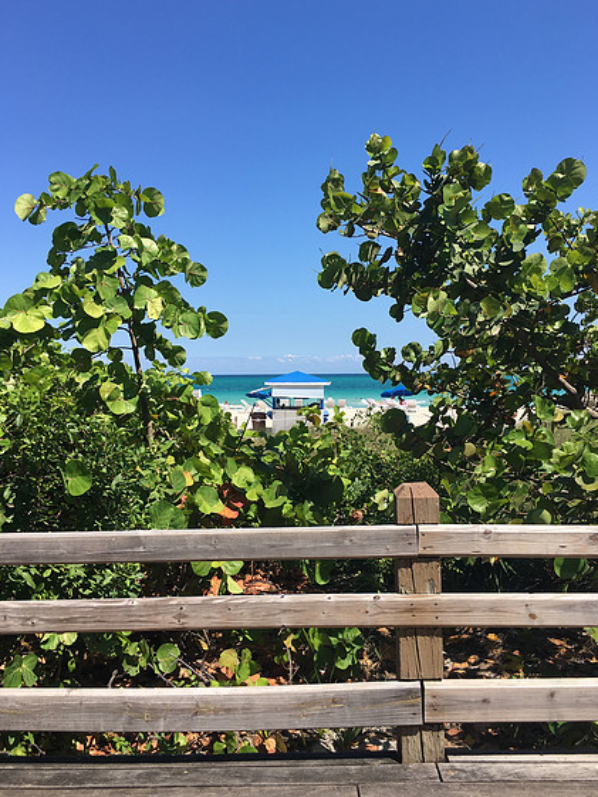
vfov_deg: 59.9
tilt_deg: +1.1
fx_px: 691
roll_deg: +1.4
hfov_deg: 46.8
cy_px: 389
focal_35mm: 30
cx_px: 299
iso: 25
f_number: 2.2
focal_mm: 4.15
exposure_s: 1/1425
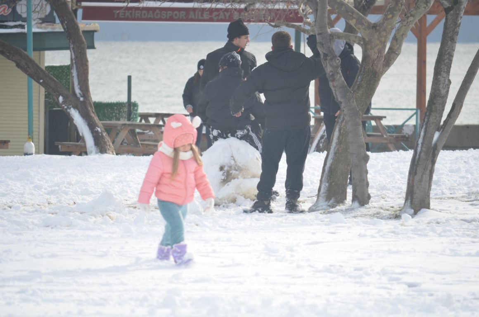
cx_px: 240
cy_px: 158
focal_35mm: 300
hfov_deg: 6.9
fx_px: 3983
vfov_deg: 4.6
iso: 200
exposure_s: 1/500
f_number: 5.6
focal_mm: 200
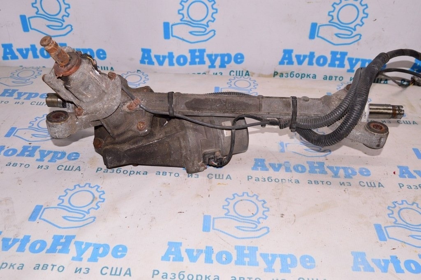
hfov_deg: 55.1
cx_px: 210
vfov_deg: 38.3
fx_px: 403
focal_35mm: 34
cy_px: 140
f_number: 8
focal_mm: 23
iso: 1600
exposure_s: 1/200
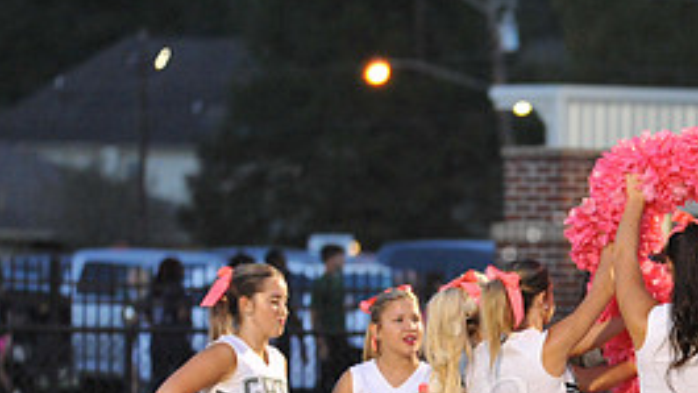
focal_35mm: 573
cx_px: 674
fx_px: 10604
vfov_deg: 2.1
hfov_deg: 3.8
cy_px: 433
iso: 4000
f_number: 5.6
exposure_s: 1/125
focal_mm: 250
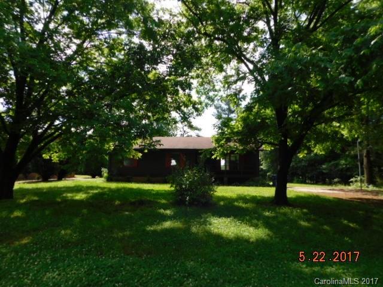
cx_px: 192
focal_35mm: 23
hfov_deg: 73.9
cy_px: 144
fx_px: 254
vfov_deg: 58.9
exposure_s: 1/800
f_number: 3
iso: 125
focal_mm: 4
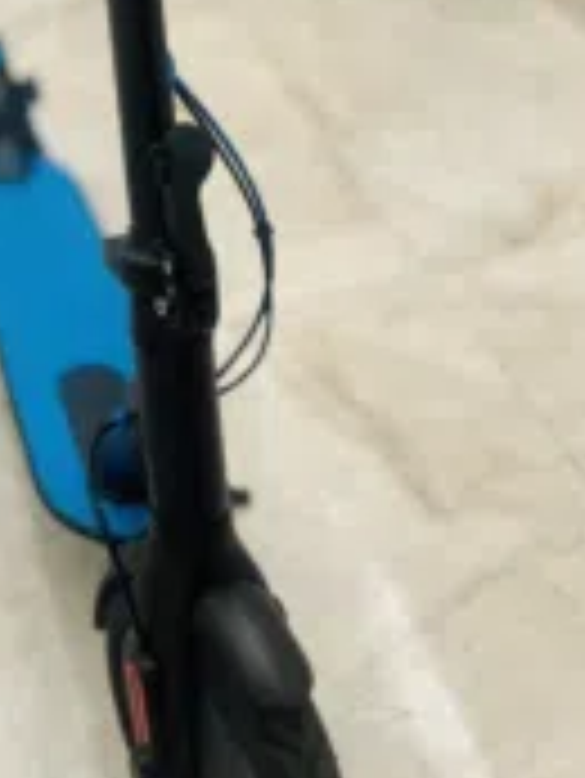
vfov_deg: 28.8
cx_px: -50
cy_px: -103
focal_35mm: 60
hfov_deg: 23.1
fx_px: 1350
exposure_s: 1/117
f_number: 1.6
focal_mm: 5.1
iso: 125
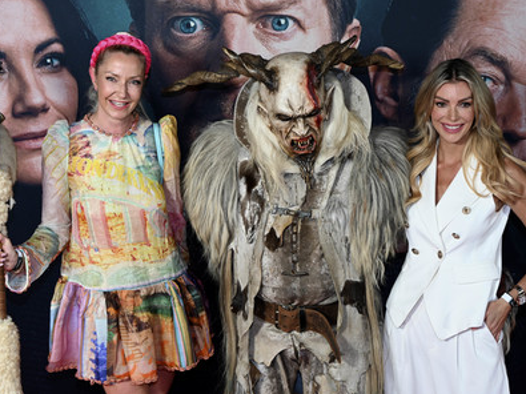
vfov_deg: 26.1
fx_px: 851
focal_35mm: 56
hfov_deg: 34.4
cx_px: 262
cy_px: 197
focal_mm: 51
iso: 1250
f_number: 5.6
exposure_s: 1/100
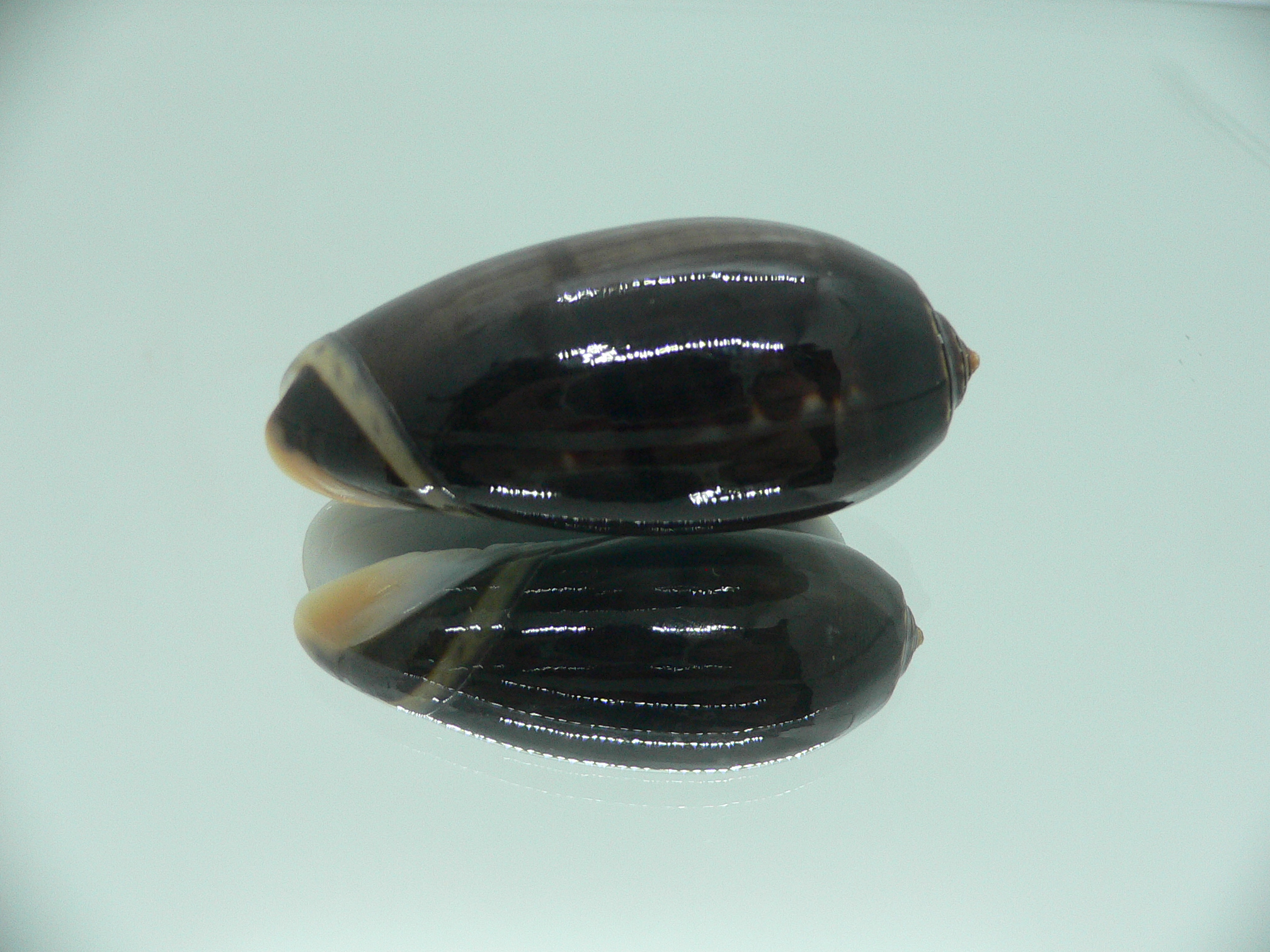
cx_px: 635
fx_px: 1284
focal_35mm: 35
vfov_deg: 40.7
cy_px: 476
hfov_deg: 52.6
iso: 150
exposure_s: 1/60
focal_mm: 4.6
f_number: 2.8
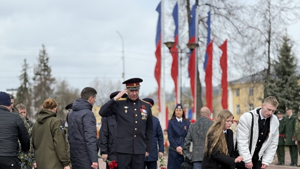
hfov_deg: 34.3
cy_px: 118
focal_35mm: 61
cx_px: 129
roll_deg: +1.8
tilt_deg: +0.7
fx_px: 485
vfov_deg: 19.7
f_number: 1.78
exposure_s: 1/2762
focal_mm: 6.76
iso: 64
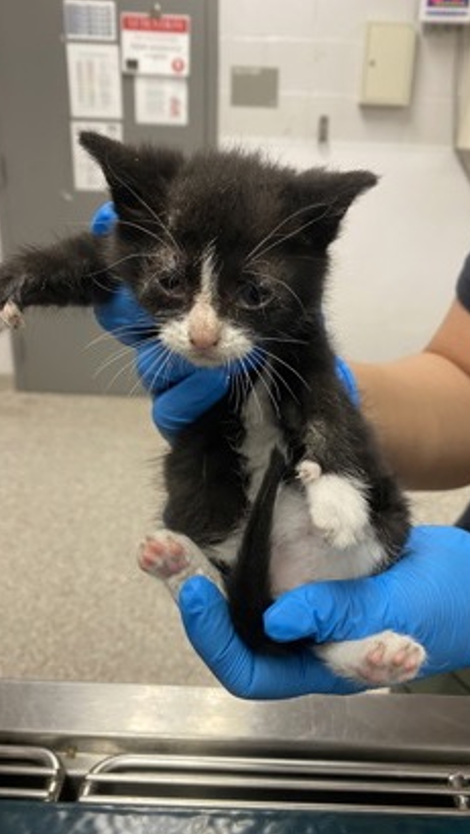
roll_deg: -2.2
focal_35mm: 29
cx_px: 263
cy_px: 425
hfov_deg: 40.2
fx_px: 642
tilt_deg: -21.2
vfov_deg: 66.0
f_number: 1.8
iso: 125
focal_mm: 4.25
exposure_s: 1/60
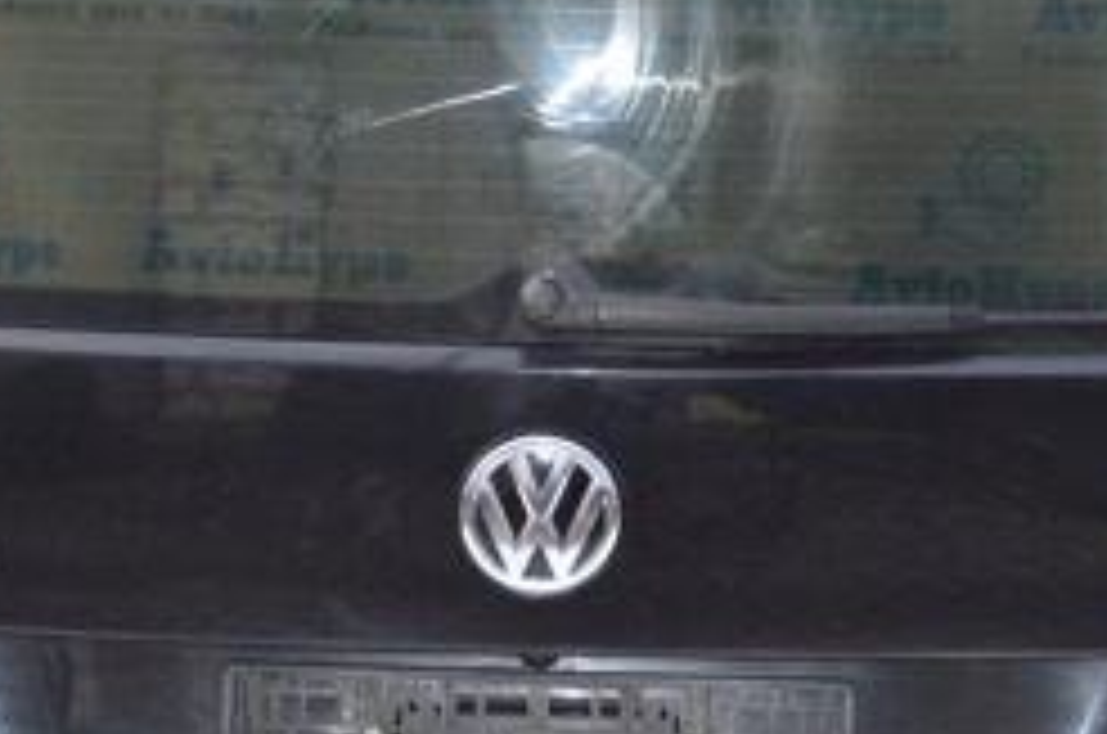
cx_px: 590
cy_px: 412
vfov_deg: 11.7
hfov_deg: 17.5
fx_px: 3591
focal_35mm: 117
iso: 250
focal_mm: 30
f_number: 4.2
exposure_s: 1/125
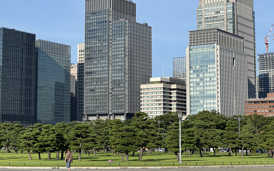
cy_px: 79
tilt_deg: +6.8
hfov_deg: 25.2
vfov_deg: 15.9
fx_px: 612
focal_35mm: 82
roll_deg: +0.4
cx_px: 137
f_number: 2.8
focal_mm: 9
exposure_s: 1/758
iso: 25
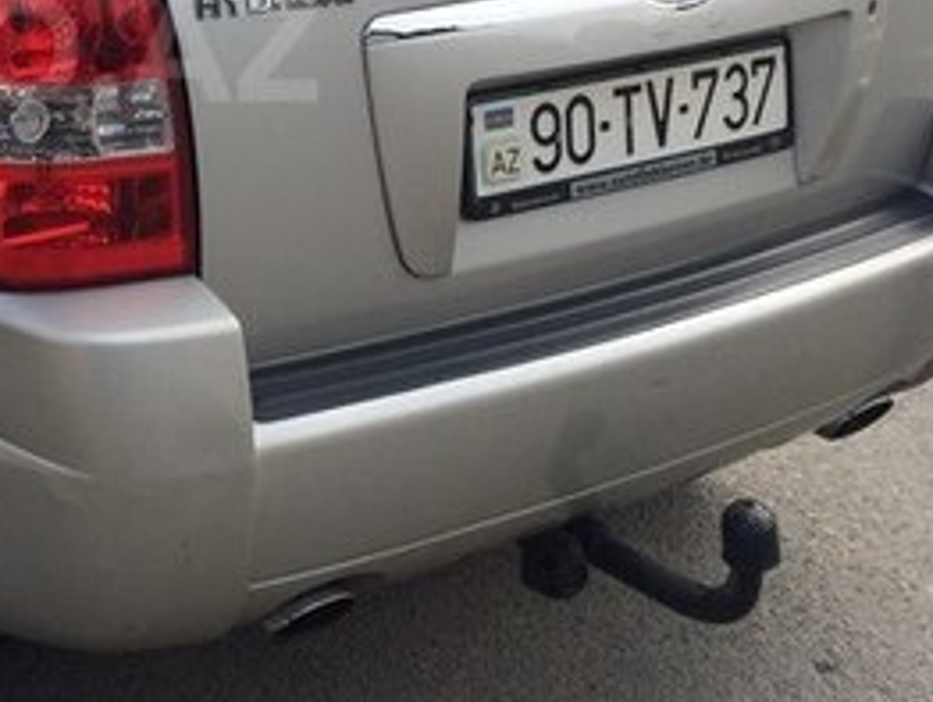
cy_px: 48
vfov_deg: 19.8
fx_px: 1969
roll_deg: +2.3
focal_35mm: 73
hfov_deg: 25.1
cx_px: -46
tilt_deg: -13.8
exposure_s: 1/1026
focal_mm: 4.15
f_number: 2.2
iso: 32
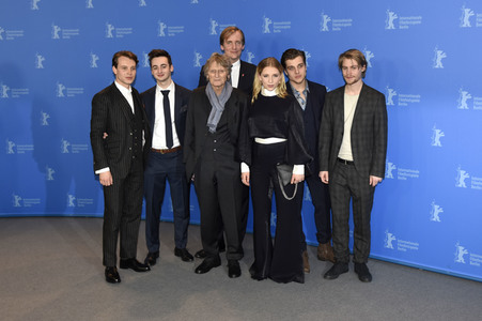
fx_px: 522
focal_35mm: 39
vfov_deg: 34.2
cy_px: 160
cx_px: 241
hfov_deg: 49.6
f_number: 5
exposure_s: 1/200
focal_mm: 26
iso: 640
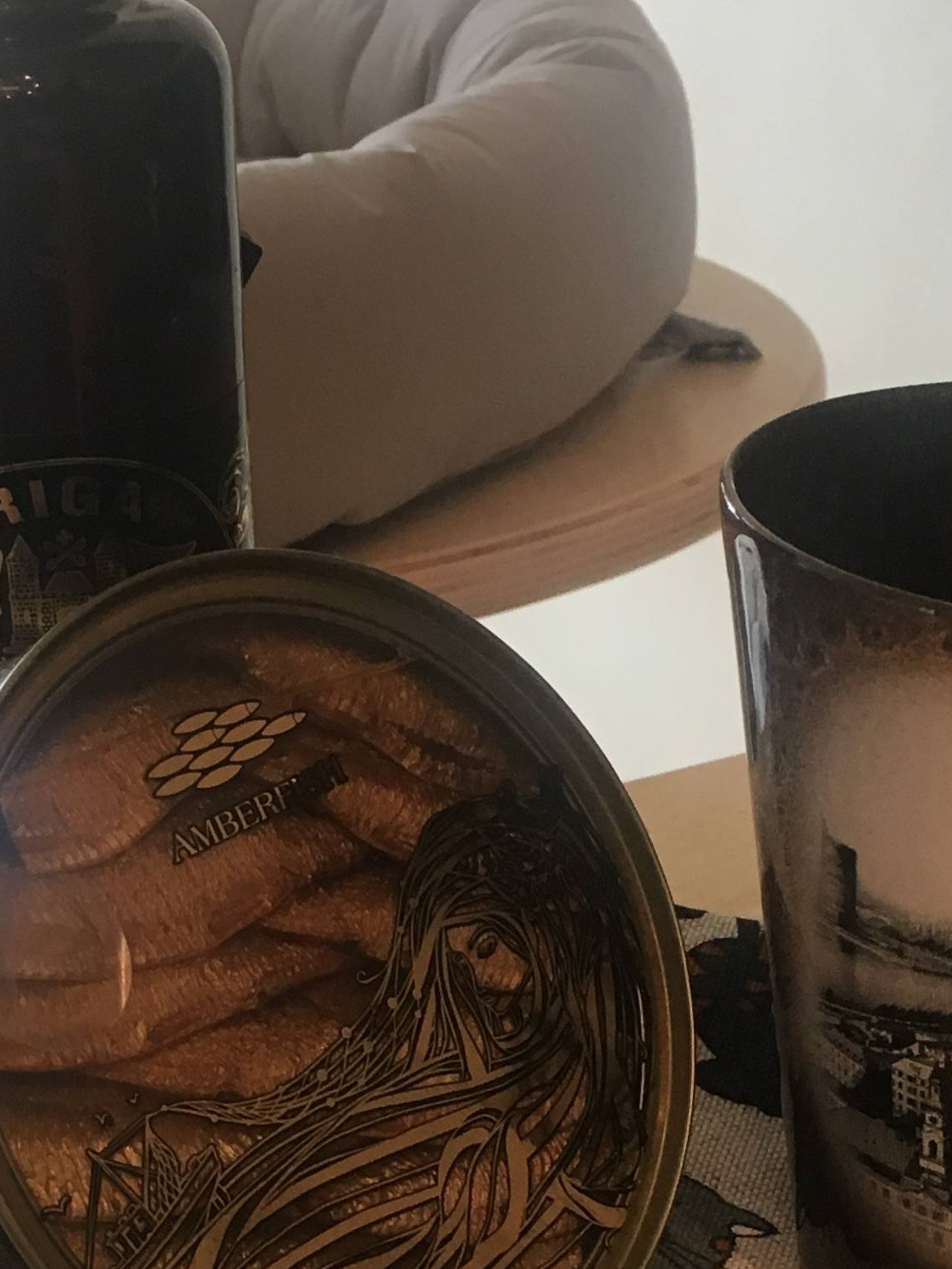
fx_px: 2861
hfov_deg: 18.9
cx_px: 450
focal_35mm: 78
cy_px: 1245
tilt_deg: -30.6
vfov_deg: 24.0
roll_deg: +0.6
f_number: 2.2
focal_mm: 4.15
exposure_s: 1/33
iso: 50
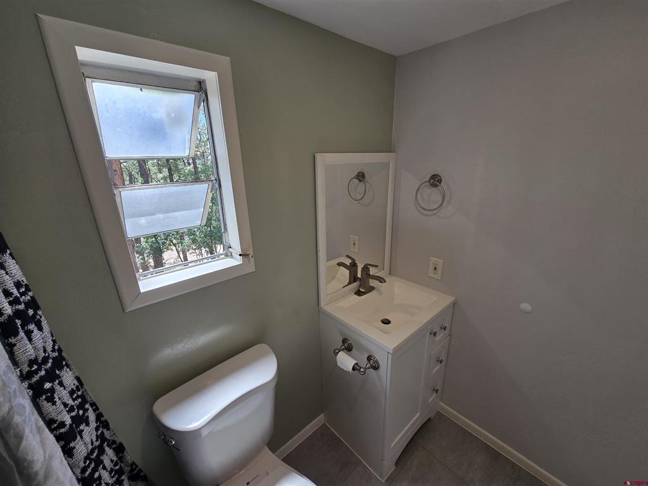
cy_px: 243
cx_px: 324
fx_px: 243
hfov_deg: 106.2
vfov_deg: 89.9
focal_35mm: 13
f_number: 2.2
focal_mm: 2.2
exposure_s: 1/127
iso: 50
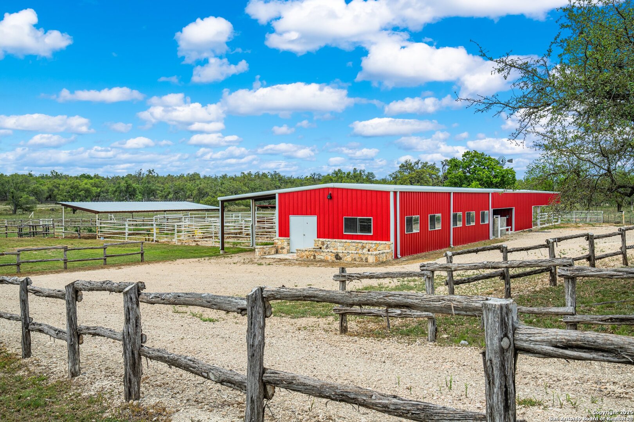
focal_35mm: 33
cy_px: 211
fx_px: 581
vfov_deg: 40.0
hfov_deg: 57.2
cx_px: 317
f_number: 7.1
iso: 160
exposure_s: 1/640
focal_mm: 33
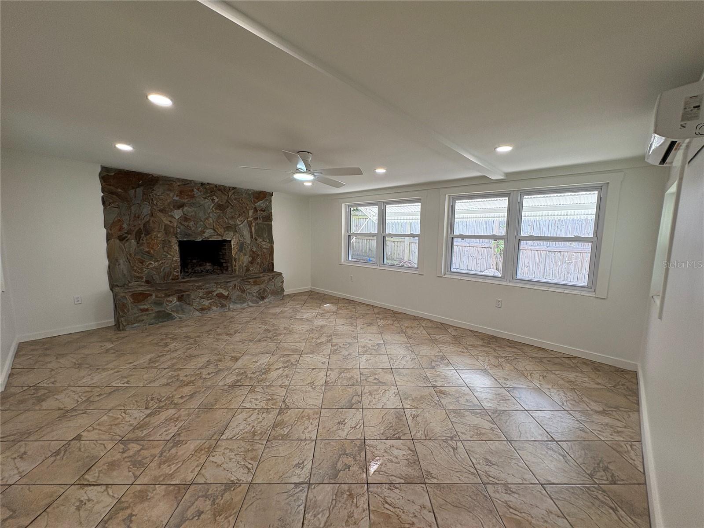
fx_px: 285
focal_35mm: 14
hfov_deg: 102.1
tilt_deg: -6.2
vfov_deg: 85.7
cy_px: 264
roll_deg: -0.2
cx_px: 352
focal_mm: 2.22
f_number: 2.2
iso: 100
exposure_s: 1/120
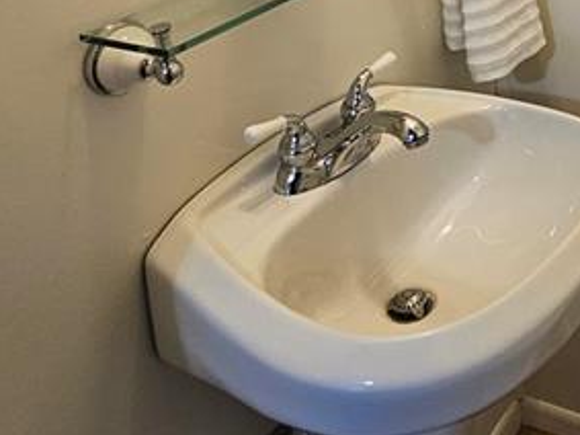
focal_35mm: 47
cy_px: -152
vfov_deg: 25.8
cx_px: 586
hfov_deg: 36.2
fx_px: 787
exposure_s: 1/60
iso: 125
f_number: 2.2
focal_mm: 2.2
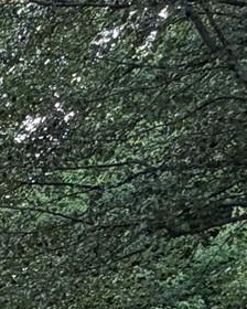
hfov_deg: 11.8
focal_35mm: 100
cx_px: -389
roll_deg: -0.4
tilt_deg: -2.0
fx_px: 914
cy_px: 536
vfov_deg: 16.4
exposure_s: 1/121
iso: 200
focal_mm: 2.22
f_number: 2.2
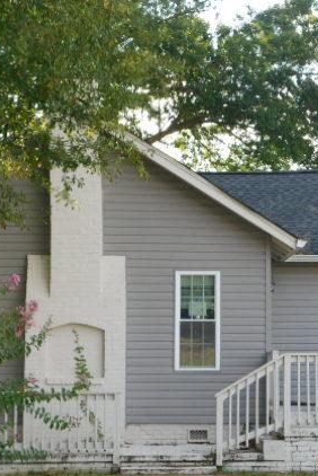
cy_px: 253
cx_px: 205
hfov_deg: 14.7
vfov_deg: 21.9
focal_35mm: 93
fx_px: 1230
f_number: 4
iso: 125
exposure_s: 1/160
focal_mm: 10.4
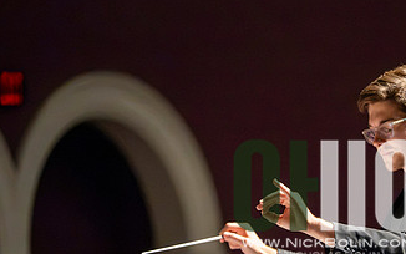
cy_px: 199
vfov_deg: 4.4
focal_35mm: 299
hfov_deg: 7.0
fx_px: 3310
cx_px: 328
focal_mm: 165
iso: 16000
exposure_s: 1/640
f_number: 2.8
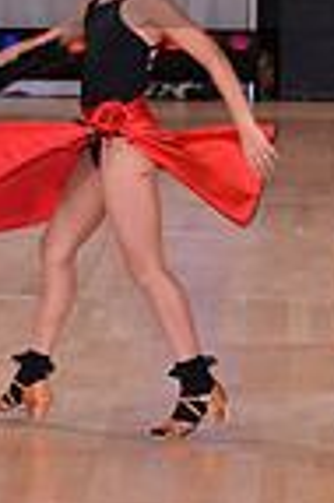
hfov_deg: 4.0
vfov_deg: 6.0
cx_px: 248
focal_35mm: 345
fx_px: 4813
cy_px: -88
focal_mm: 85
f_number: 5.6
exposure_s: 1/250
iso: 2000
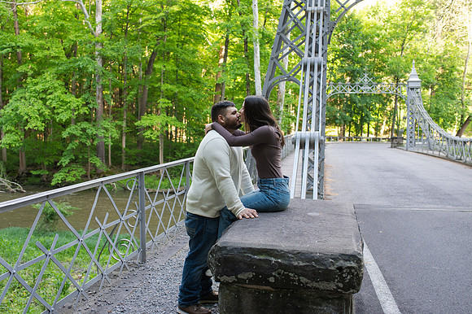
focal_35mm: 37
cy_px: 147
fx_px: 488
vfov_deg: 35.7
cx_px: 221
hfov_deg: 51.6
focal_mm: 35
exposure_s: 1/320
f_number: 3.5
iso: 900
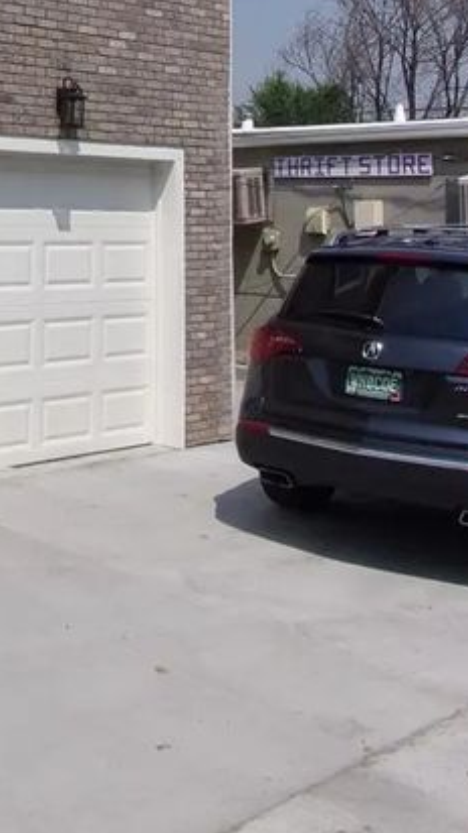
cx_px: -85
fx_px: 1193
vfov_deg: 35.7
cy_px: 47
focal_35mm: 54
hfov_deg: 20.8
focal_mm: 4.3
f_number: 10.8
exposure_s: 1/210
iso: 80
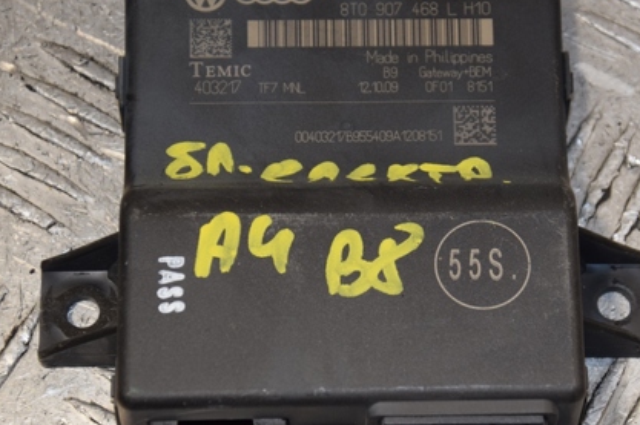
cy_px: 207
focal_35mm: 173
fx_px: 3068
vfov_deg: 7.9
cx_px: 411
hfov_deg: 11.9
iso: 800
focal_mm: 75
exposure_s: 1/200
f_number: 5.6
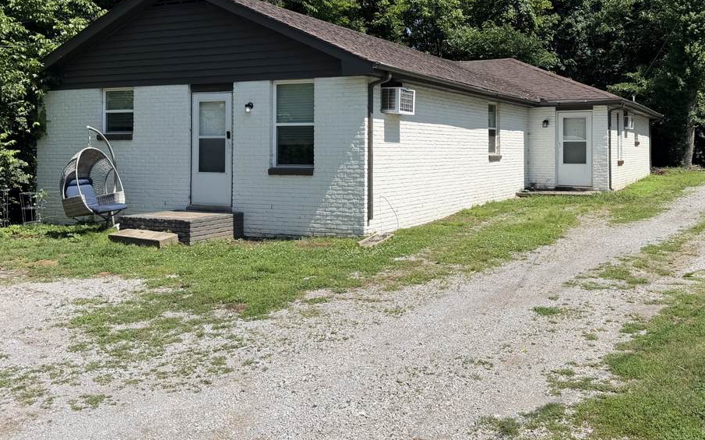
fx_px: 691
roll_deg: -2.1
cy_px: 141
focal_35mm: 36
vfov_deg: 34.9
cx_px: 412
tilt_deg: -0.4
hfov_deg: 53.8
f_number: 1.78
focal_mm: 6.76
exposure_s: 1/3953
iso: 80
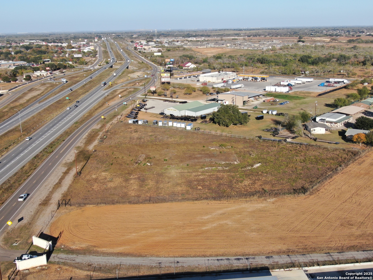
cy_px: 140
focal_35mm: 41
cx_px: 186
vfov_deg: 35.1
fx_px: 442
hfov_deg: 45.8
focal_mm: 7.07
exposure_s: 1/800
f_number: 3.5
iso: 100
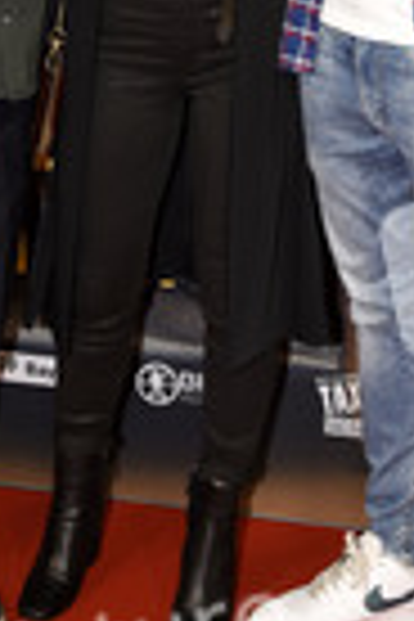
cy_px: 27
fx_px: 1604
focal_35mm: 93
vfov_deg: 21.3
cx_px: 202
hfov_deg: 14.7
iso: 640
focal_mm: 32
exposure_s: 1/125
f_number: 6.3
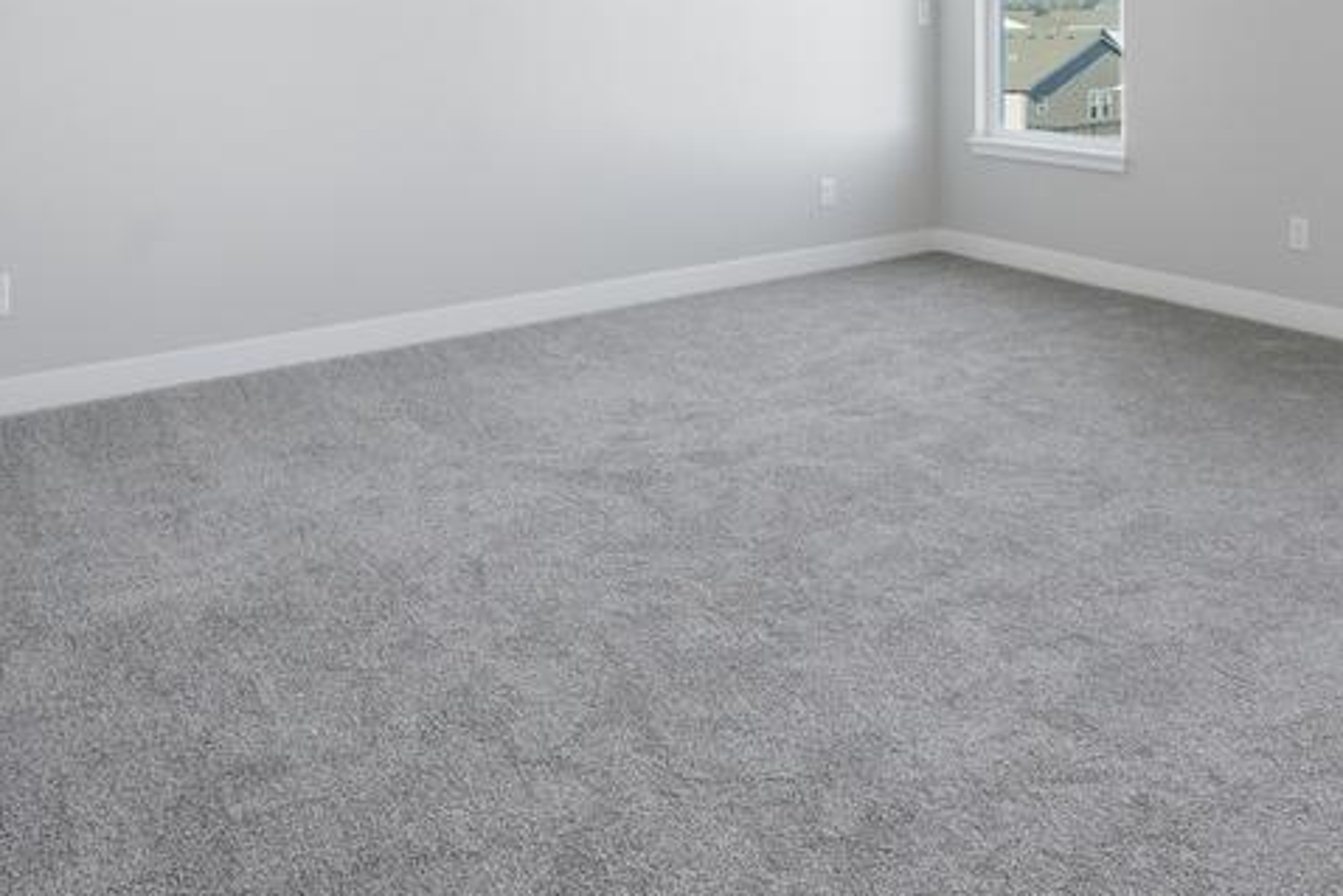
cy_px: 10
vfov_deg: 38.9
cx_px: 986
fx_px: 1119
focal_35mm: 30
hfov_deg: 59.1
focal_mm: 14
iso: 1000
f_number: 8
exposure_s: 1/500
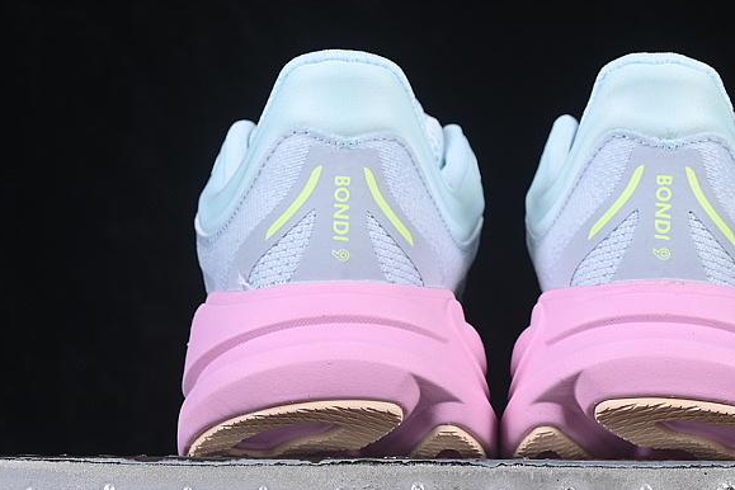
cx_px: 508
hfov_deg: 14.6
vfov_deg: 9.8
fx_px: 2858
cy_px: 178
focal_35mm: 140
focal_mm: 50
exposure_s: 1/80
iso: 160
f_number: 8
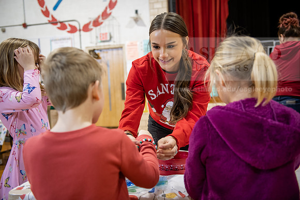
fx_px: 317
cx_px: 150
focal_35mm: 38
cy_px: 100
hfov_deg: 50.7
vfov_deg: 35.1
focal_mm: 38
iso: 1000
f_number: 3.2
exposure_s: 1/160
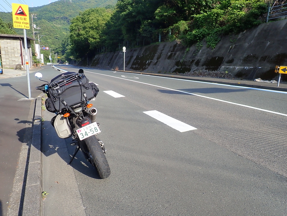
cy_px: 108
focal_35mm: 25
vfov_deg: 54.9
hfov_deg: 69.4
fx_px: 207
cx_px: 144
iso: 100
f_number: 2.8
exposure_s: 1/800
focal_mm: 4.5
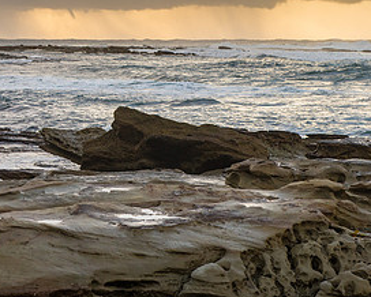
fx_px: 1538
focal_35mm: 140
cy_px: 64
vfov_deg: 11.0
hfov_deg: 13.5
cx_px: -7
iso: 1000
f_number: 6.3
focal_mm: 70
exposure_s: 1/320
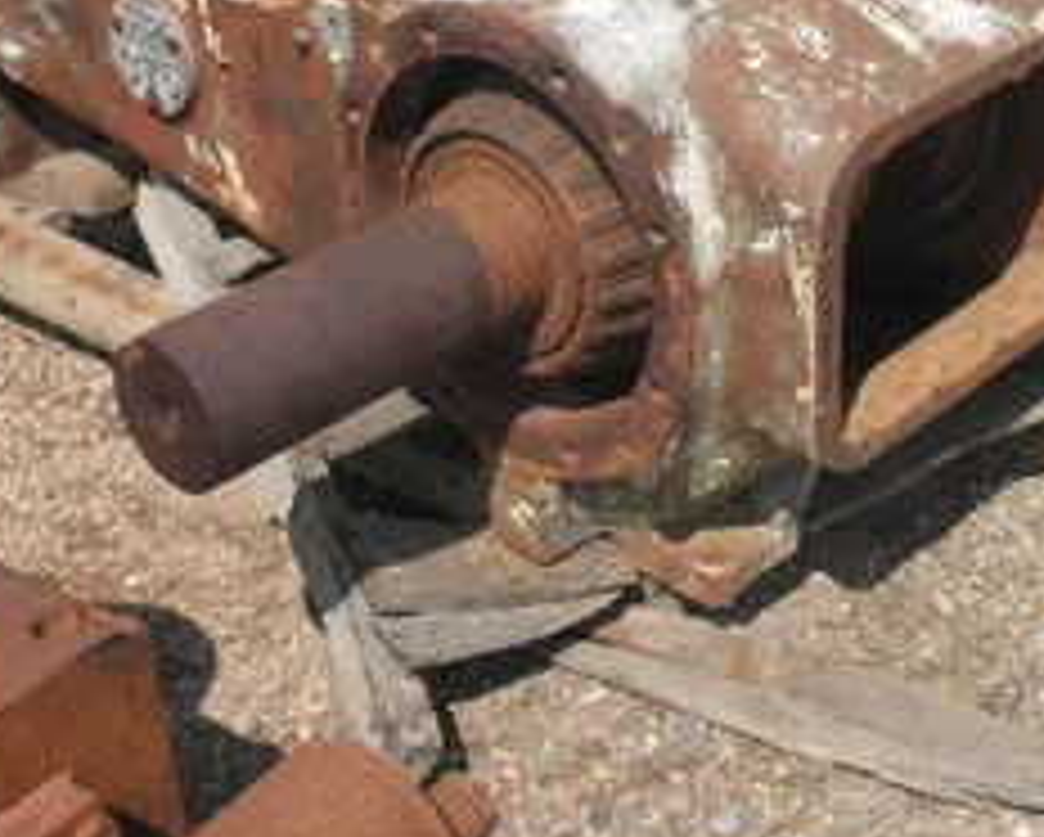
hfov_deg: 25.6
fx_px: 2288
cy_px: 198
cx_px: 688
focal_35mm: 74
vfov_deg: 20.5
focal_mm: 7.9
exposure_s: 1/80
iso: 64
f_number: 9.6
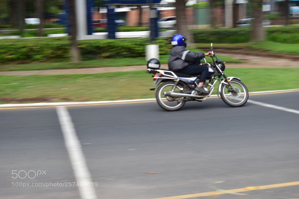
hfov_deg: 28.1
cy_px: 100
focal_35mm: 72
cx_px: 150
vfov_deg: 18.9
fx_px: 598
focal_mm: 48
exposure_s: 1/50
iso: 100
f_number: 8
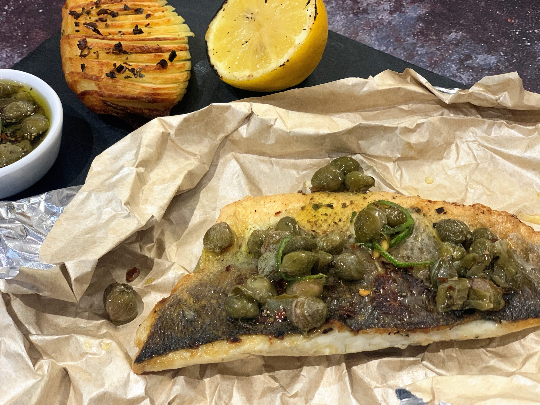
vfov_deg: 28.0
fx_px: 811
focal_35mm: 52
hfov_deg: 36.8
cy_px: 202
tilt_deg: -49.8
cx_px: 270
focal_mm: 6
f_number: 2.4
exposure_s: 1/50
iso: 200
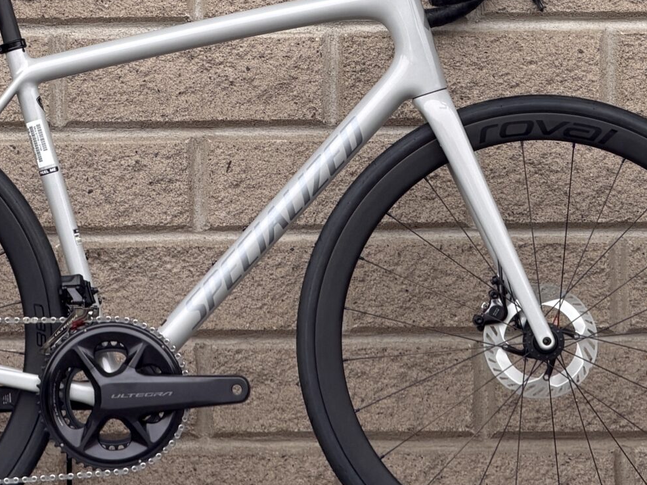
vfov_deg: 5.7
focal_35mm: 260
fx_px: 4858
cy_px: -47
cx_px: 119
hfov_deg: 7.6
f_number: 2.8
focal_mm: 16.89
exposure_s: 1/133
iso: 40
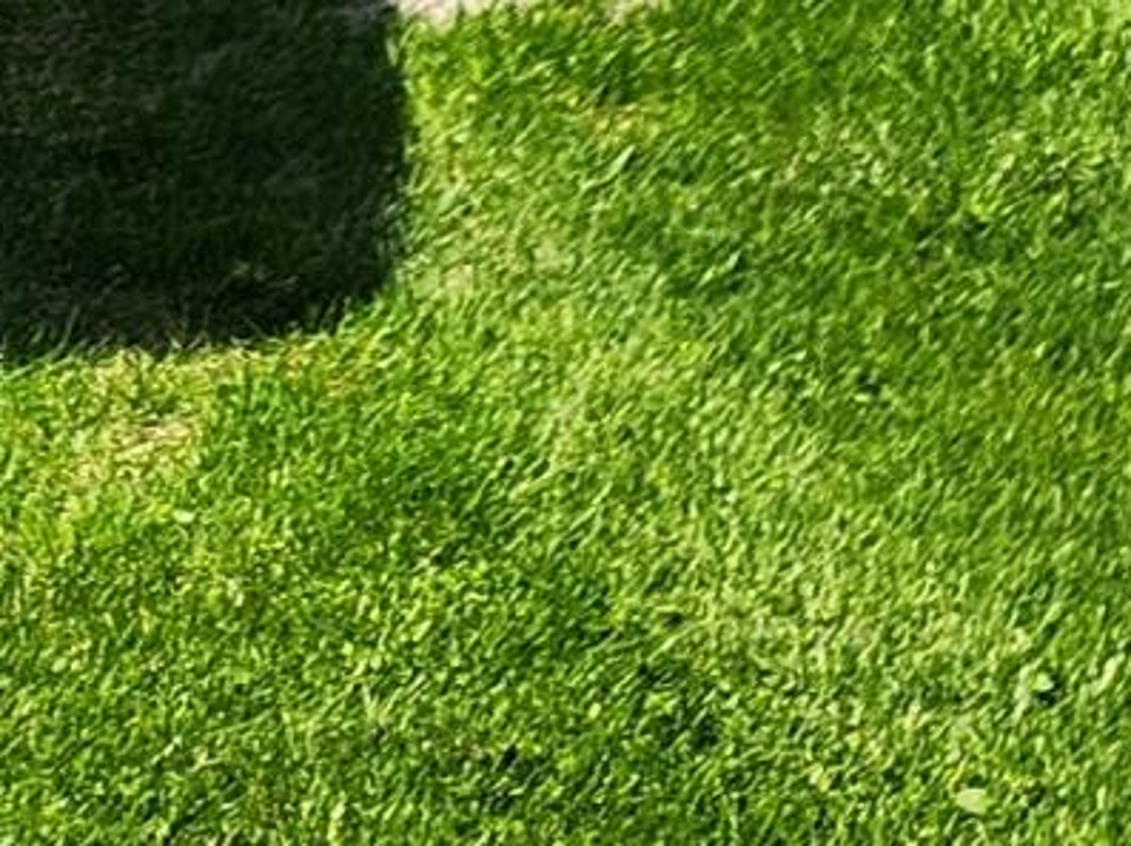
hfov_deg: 9.8
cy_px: -1991
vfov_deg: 7.2
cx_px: 2840
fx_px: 5680
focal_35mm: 174
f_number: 1.8
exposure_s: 1/1472
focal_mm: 5.4
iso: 20
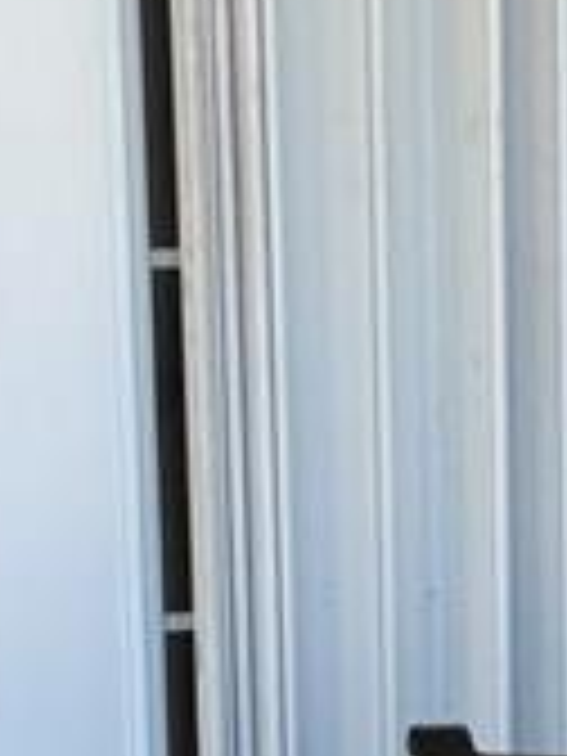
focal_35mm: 171
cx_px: 657
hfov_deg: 8.6
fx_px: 3735
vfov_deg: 11.4
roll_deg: +1.0
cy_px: 828
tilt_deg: -10.7
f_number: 1.78
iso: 80
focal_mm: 6.76
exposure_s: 1/464
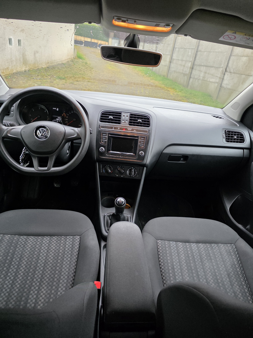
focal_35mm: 23
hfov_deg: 58.9
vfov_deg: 73.9
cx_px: 126
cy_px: 169
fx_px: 224
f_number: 1.7
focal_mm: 6.3
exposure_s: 1/101
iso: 250
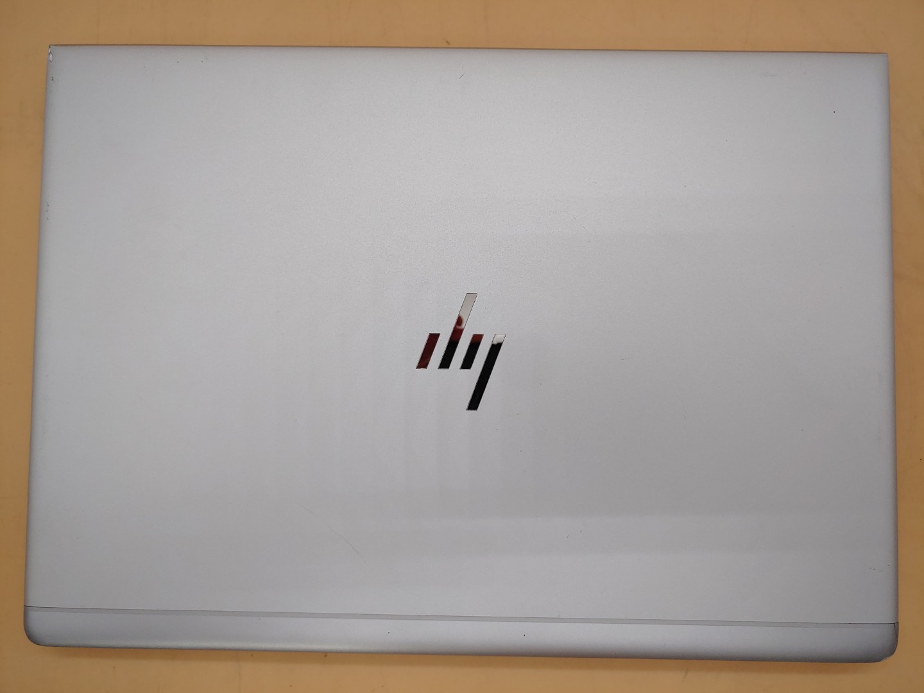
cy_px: 346
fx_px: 694
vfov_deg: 53.1
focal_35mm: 26
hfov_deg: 67.3
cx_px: 462
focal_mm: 4.36
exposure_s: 1/263
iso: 50
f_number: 1.8
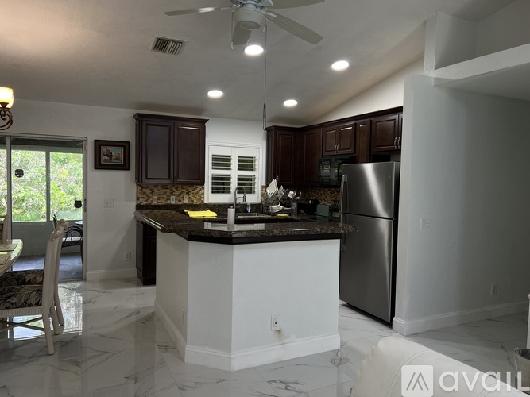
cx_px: 265
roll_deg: -1.3
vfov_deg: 53.0
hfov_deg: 67.3
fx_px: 398
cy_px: 198
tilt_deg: -2.8
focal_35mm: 26
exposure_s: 1/120
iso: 64
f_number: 1.5
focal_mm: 5.7
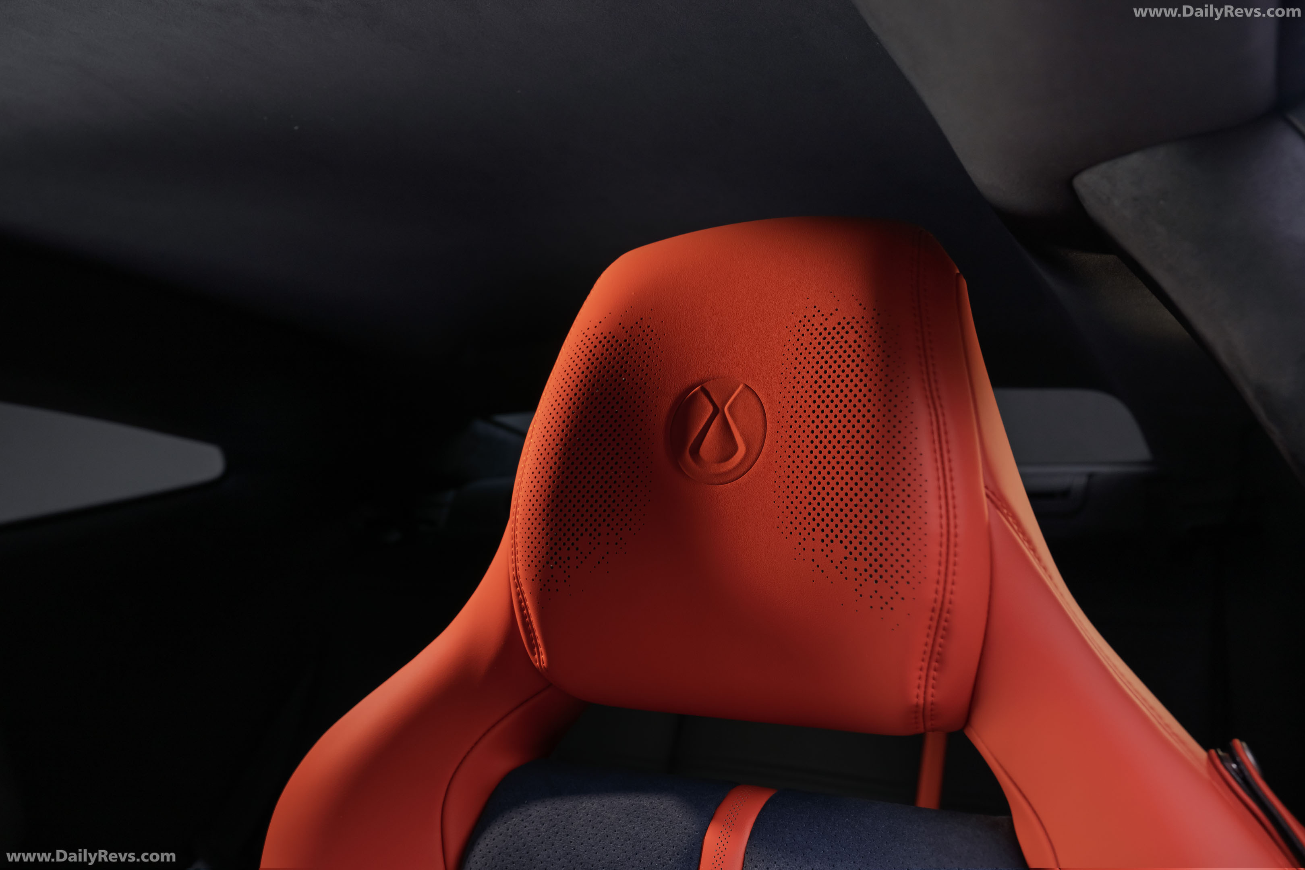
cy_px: 435
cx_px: 652
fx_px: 1232
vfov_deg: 38.9
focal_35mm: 34
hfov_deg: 55.8
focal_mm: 34
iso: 400
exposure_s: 1/5
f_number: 7.1
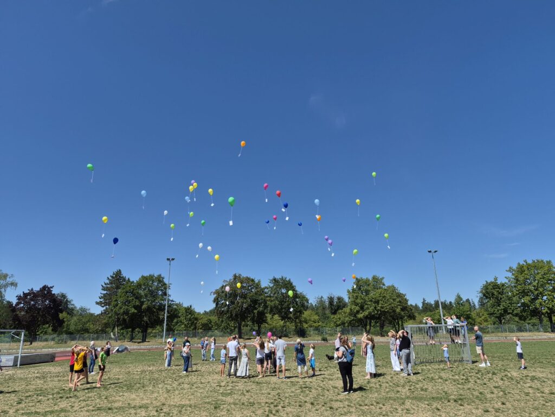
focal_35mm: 23
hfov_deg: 73.9
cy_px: 208
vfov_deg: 58.9
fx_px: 369
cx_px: 278
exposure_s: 1/6464
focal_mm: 5.4
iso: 80
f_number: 1.8
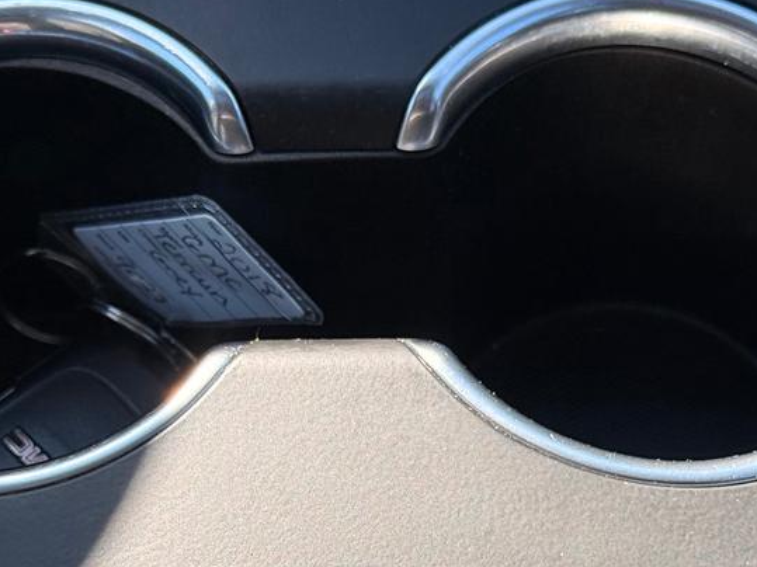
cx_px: 268
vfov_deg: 12.9
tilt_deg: -63.0
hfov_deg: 17.2
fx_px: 2492
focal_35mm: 114
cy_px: 479
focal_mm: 6.76
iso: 80
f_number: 1.78
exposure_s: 1/534
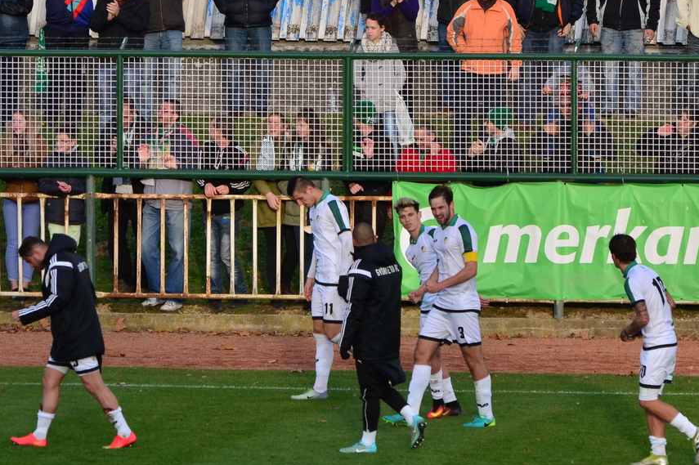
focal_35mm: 463
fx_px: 8984
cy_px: 213
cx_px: 372
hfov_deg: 4.5
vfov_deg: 3.0
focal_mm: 220
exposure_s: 1/1250
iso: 400
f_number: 5.6
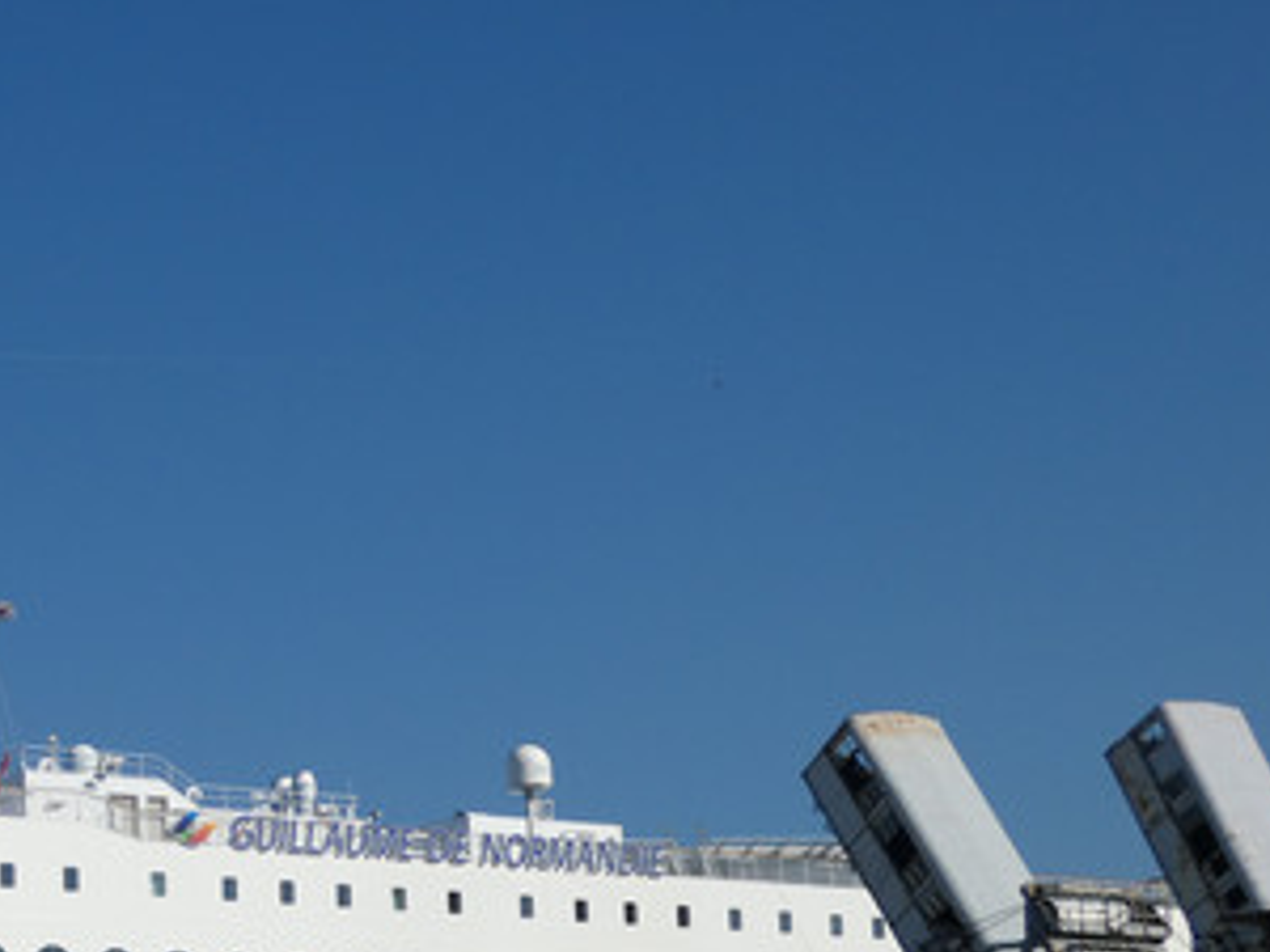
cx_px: -21
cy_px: 795
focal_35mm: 98
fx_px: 3595
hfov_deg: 19.4
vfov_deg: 15.0
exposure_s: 1/1600
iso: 80
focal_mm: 8.2
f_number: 3.8
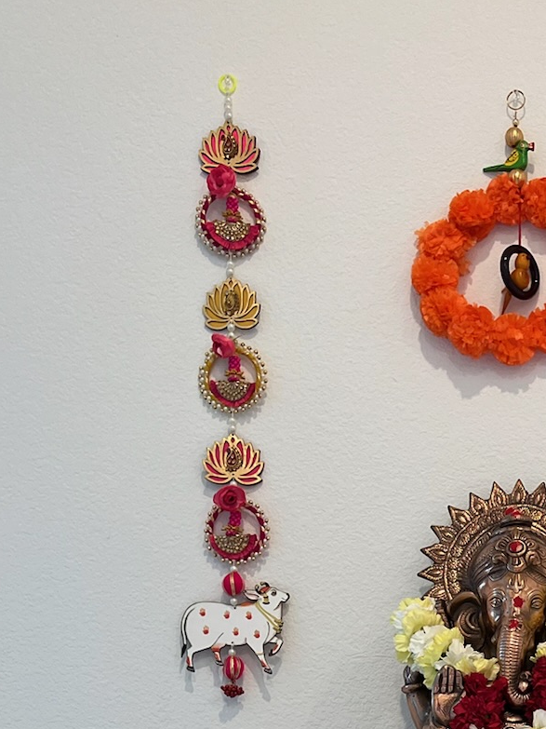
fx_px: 1430
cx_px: 553
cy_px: 935
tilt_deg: -3.0
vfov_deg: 25.0
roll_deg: +1.2
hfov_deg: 20.9
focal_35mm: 68
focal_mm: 5.7
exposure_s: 1/120
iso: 125
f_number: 1.5
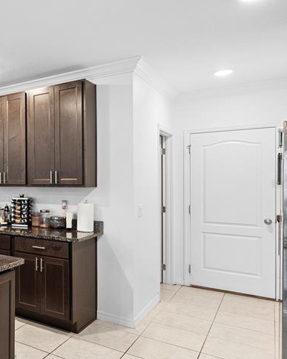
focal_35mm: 32
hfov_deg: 34.9
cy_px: 184
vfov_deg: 55.7
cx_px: -68
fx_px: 340
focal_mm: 16
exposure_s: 1/3
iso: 800
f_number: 8
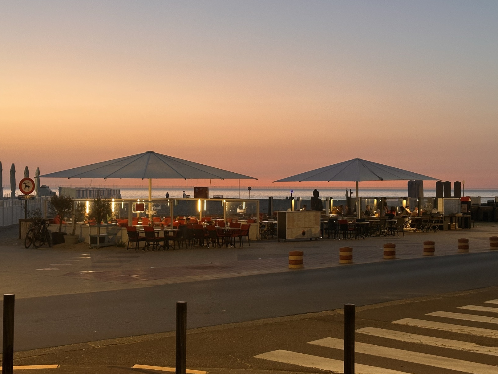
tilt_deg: -0.1
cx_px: 253
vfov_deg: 25.7
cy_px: 192
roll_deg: -0.2
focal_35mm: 57
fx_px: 820
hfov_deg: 33.8
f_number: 1.78
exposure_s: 1/33
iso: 250
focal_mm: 6.86
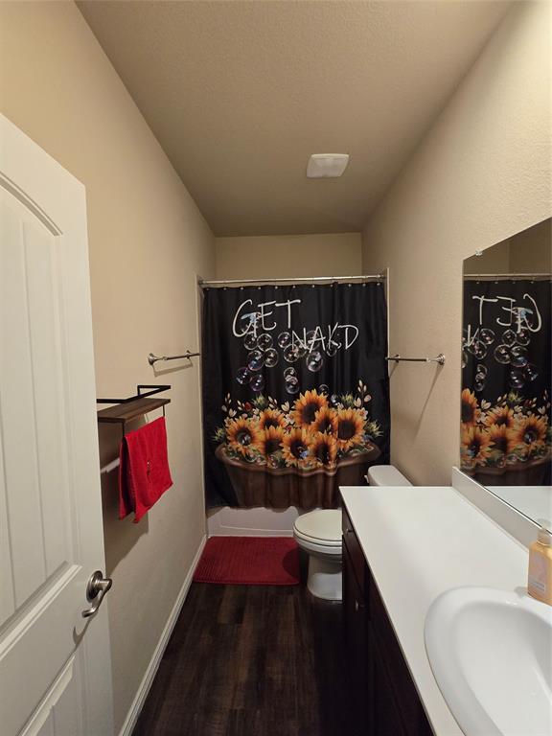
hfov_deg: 89.9
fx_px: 276
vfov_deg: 106.2
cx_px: 276
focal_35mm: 13
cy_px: 368
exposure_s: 1/60
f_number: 2.2
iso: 400
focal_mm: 2.2
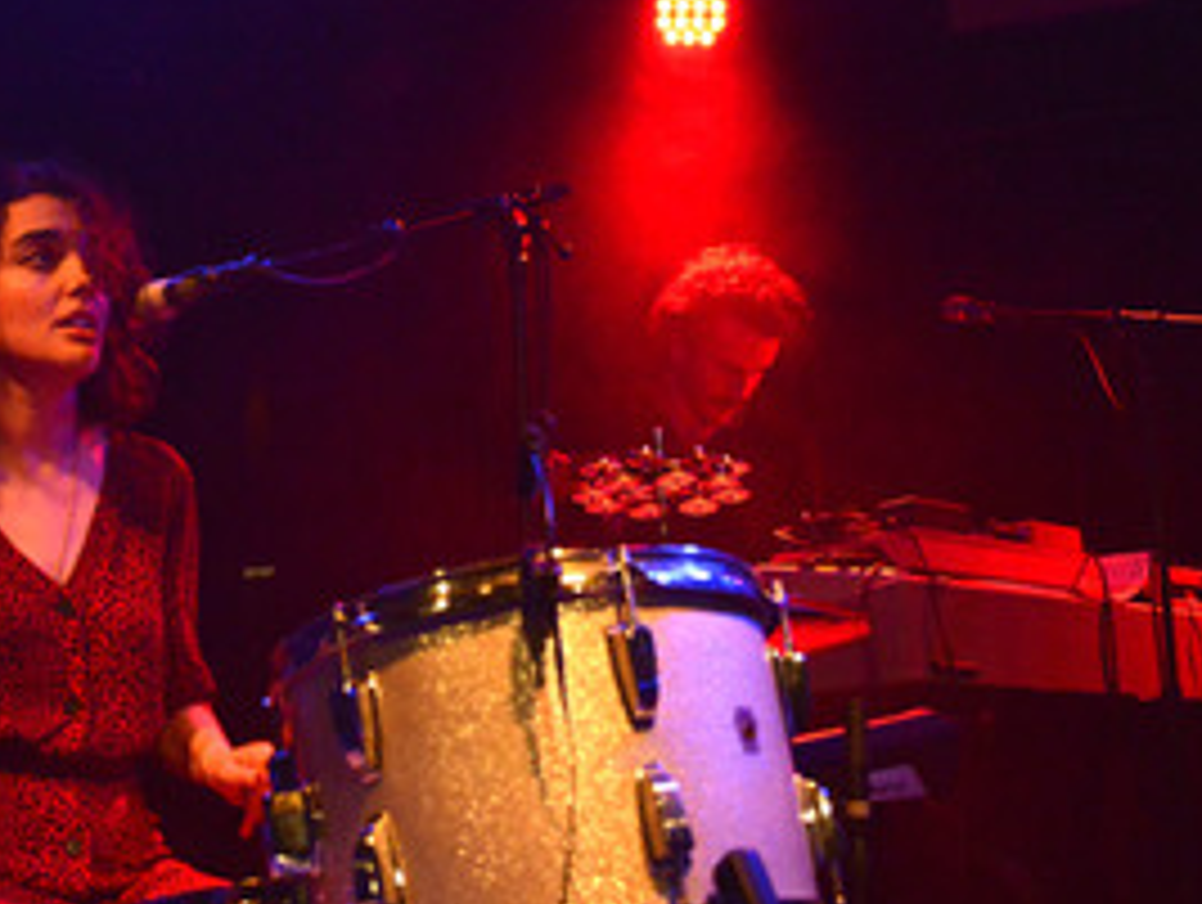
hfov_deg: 39.4
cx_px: 317
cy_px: 616
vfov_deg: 30.7
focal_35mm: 47
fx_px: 1634
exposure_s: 1/250
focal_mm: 29
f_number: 4.5
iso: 8063
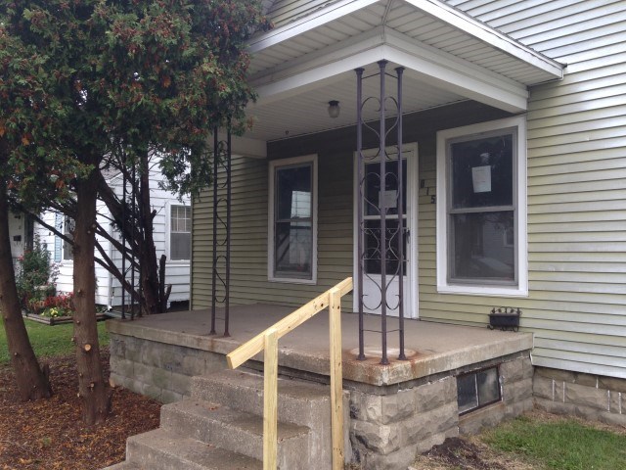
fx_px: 597
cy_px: 235
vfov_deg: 42.9
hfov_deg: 55.4
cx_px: 313
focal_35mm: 33
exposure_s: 1/120
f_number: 2.4
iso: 50
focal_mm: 4.12
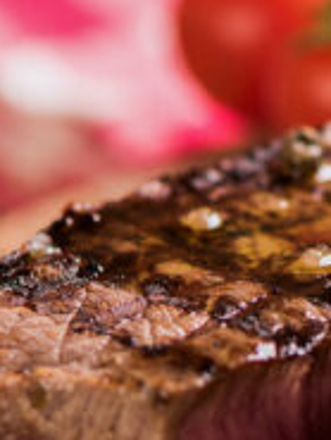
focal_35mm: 420
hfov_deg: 3.5
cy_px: 470
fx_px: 5349
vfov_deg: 4.7
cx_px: 379
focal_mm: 105
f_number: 5.6
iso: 64
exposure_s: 1/125
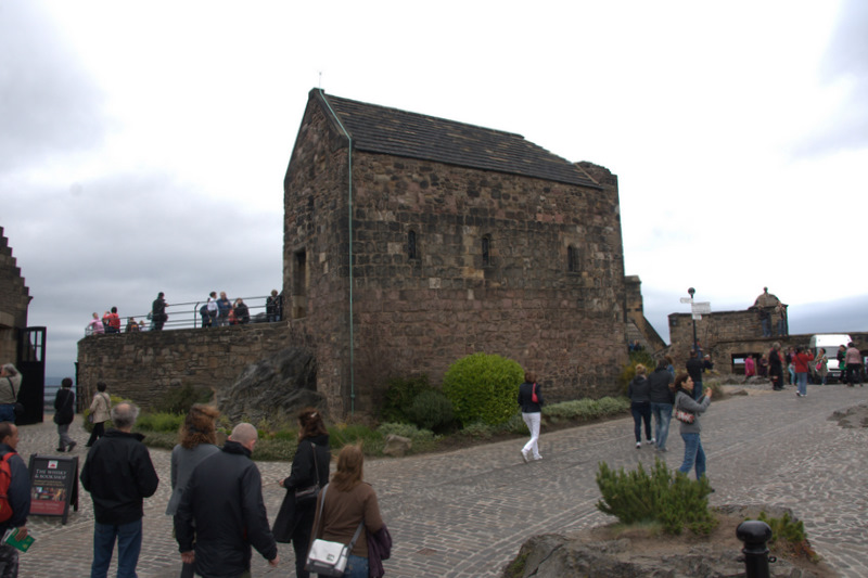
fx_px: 651
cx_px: 434
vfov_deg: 47.9
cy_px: 289
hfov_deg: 67.4
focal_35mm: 27
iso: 400
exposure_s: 1/125
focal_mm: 18
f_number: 9.5
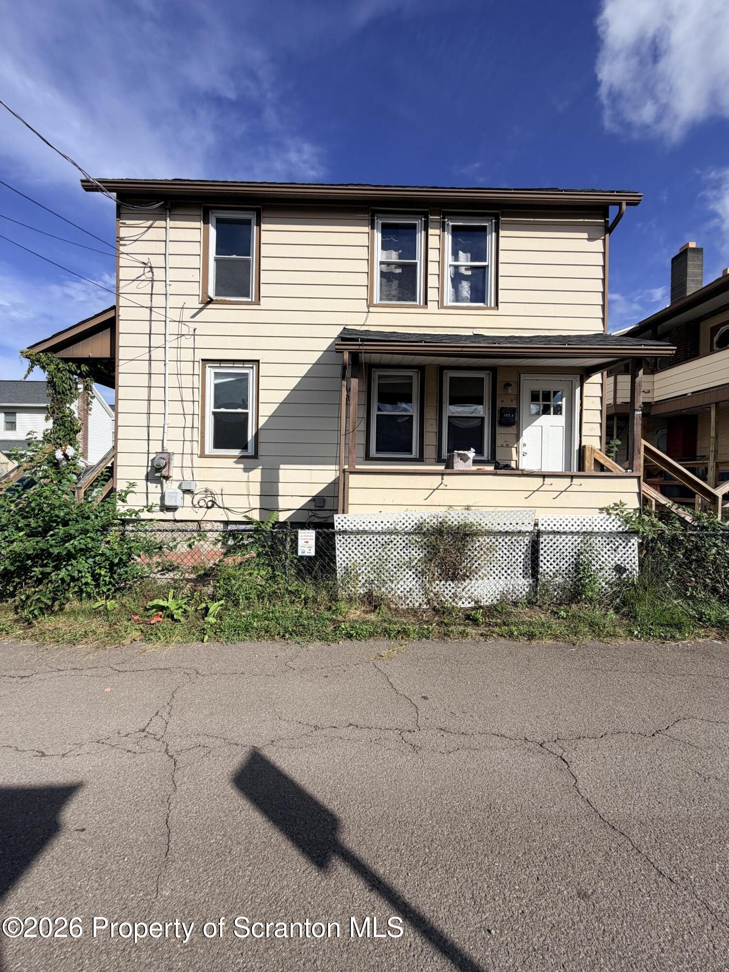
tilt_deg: -1.8
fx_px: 393
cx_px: 364
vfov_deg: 102.1
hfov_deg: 85.7
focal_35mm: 14
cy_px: 486
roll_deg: -1.3
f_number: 2.2
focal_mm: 2.22
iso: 20
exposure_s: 1/1235
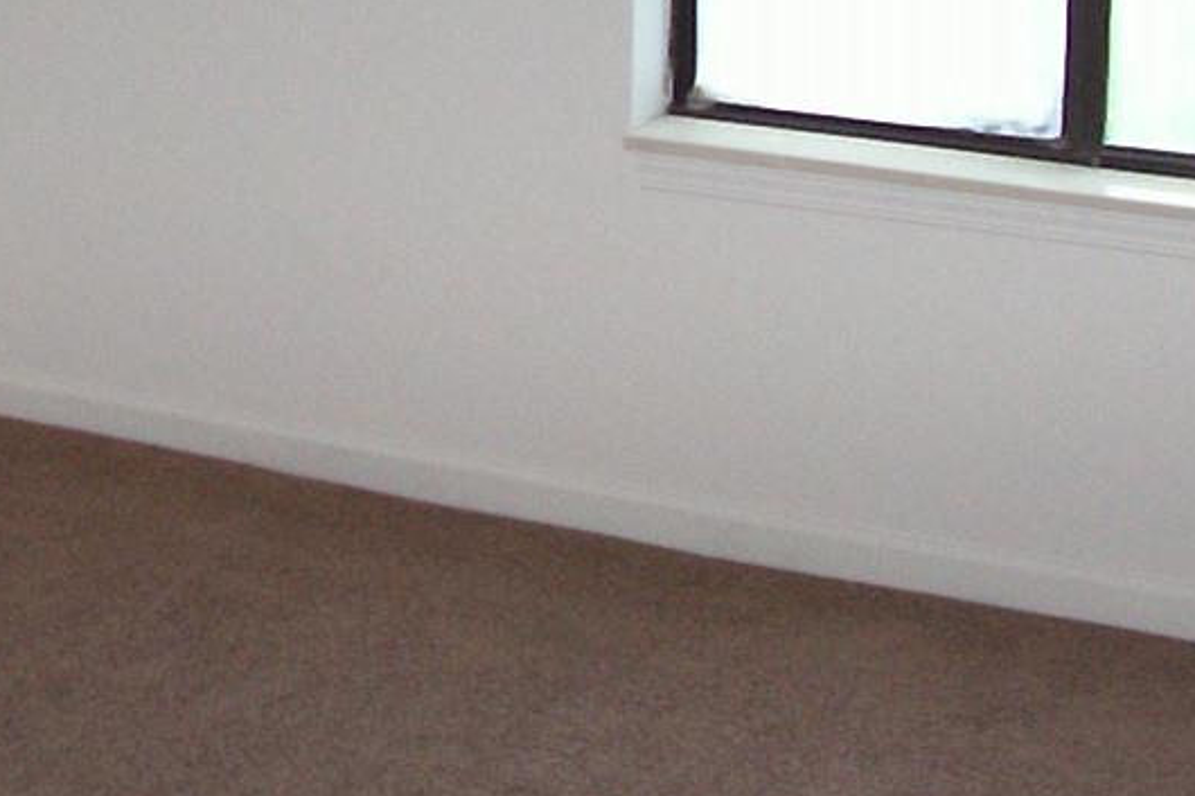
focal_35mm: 111
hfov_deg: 18.3
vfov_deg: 12.1
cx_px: 334
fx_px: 3683
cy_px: -120
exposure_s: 1/112
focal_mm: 5.6
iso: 140
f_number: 2.7
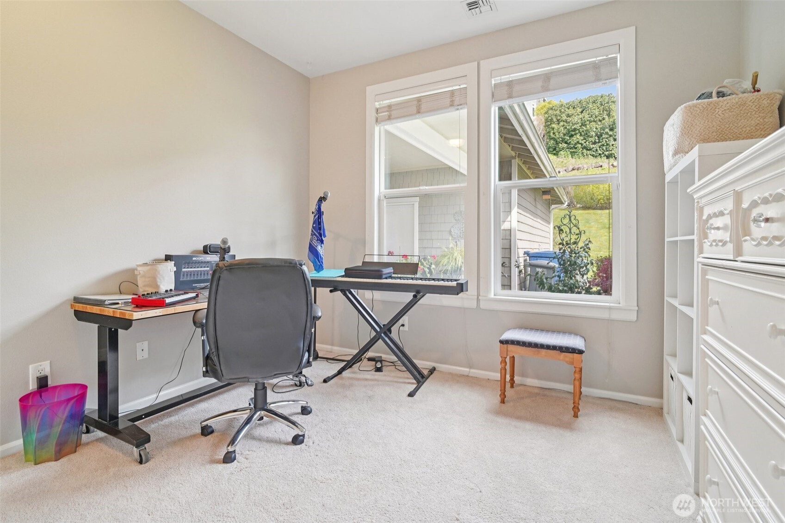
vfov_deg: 73.7
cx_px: 392
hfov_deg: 96.7
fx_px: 349
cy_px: 262
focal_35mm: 16
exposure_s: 1/40
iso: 1600
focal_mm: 16
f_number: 8
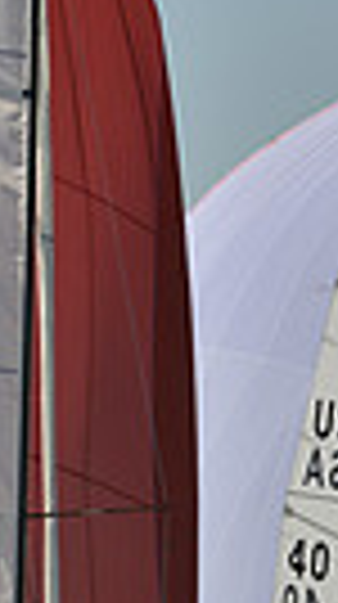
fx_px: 14554
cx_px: 135
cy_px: 745
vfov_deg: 2.4
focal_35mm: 910
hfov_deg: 1.3
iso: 280
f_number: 8
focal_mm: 200
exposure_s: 1/1250
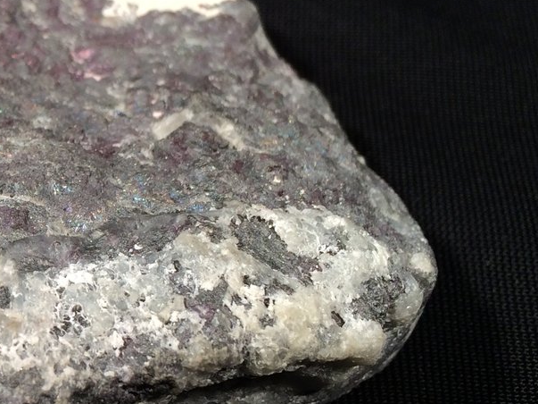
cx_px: -126
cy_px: 215
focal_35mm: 77
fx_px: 1196
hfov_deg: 23.0
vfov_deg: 19.1
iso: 32
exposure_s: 1/169
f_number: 2.2
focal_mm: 4.15
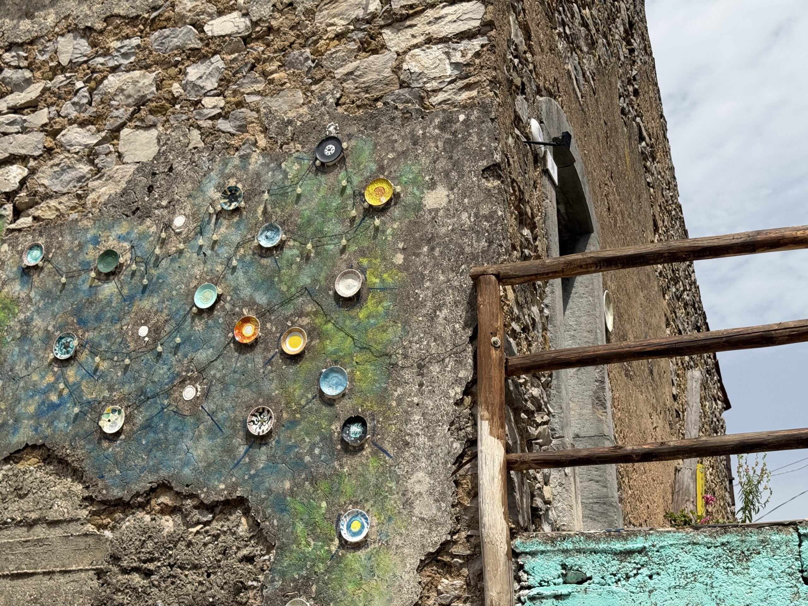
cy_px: 303
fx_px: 1120
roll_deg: +0.0
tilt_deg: +22.5
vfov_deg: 30.3
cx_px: 404
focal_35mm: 48
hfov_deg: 39.7
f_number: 1.78
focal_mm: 6.76
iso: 80
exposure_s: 1/7874
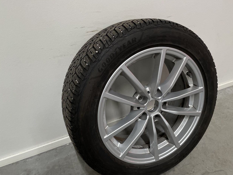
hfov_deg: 59.8
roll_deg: -0.4
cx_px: 130
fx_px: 202
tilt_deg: -39.8
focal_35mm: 30
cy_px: 90
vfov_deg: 46.8
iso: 100
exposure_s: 1/100
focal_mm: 4.2
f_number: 1.6
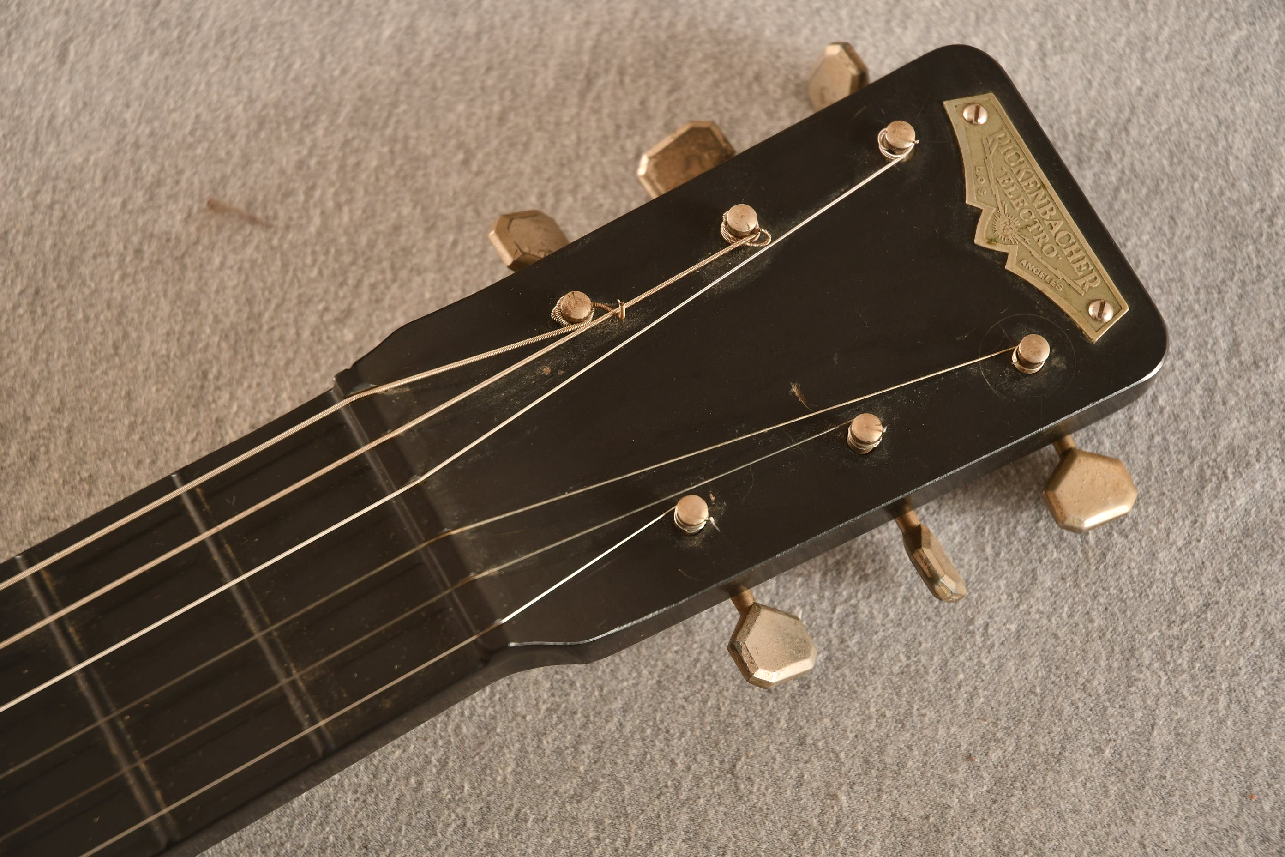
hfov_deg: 21.9
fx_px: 3319
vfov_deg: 14.7
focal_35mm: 93
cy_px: 428
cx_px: 642
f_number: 4.5
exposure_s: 1/20
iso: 200
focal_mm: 62
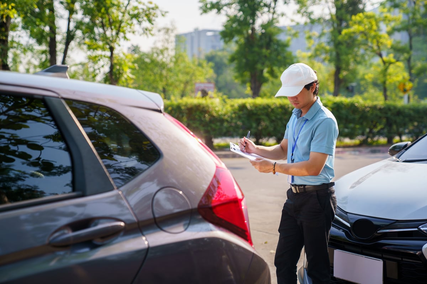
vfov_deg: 22.2
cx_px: 214
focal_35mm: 61
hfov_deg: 32.9
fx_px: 723
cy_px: 142
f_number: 2.8
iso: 100
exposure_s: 1/800
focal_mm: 61
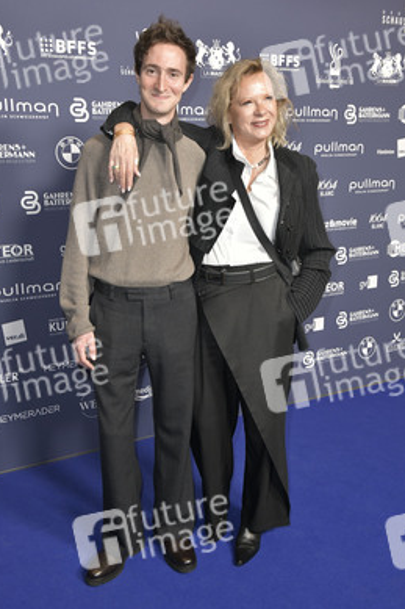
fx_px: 608
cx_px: 199
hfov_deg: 36.8
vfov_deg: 53.1
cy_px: 297
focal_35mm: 36
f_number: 6.3
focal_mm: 35
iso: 2000
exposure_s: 1/200
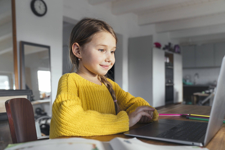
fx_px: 212
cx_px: 112
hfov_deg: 55.8
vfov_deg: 38.9
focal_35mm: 34
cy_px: 75
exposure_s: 1/125
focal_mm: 34
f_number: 3.5
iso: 400
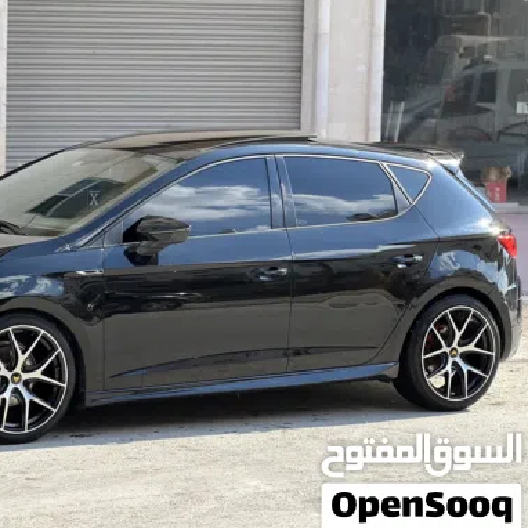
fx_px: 1967
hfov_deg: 15.2
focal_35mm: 114
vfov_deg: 15.3
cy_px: 234
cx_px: 113
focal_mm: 9
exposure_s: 1/177
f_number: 2.8
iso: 25
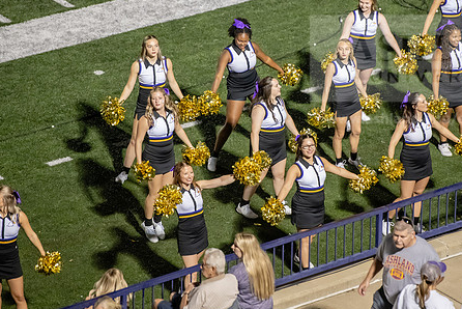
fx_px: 3339
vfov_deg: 5.3
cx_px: 279
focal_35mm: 260
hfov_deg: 7.9
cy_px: 141
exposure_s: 1/400
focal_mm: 200
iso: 4000
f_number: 3.2
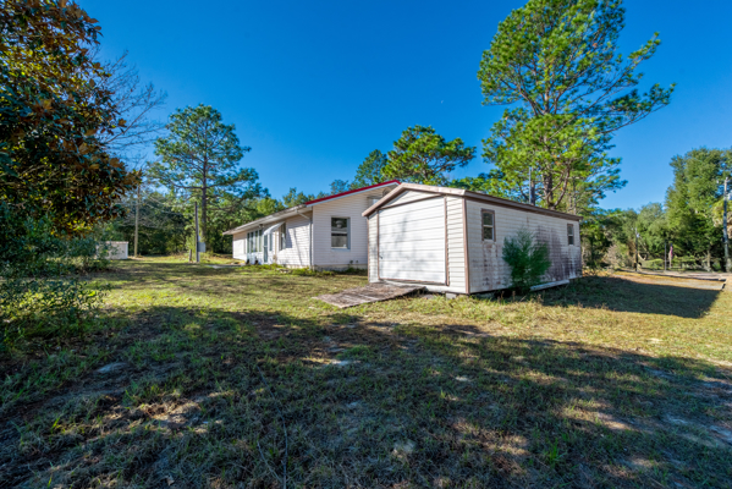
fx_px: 285
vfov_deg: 81.3
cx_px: 366
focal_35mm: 14
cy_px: 244
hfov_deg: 104.2
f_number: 9
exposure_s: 1/3200
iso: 400
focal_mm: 14
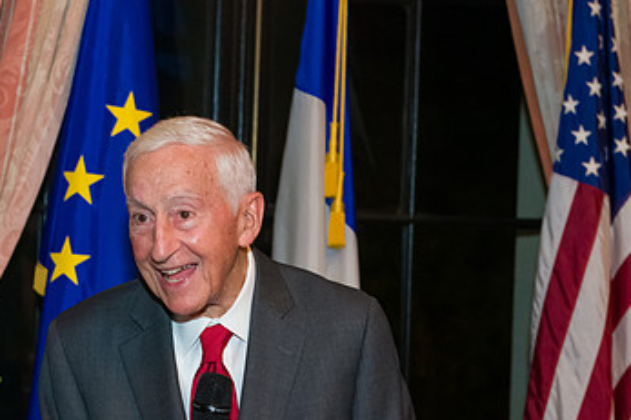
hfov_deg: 19.4
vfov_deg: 13.0
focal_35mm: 105
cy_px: 282
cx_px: 224
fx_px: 1839
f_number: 4
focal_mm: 56
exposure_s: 1/100
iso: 3200
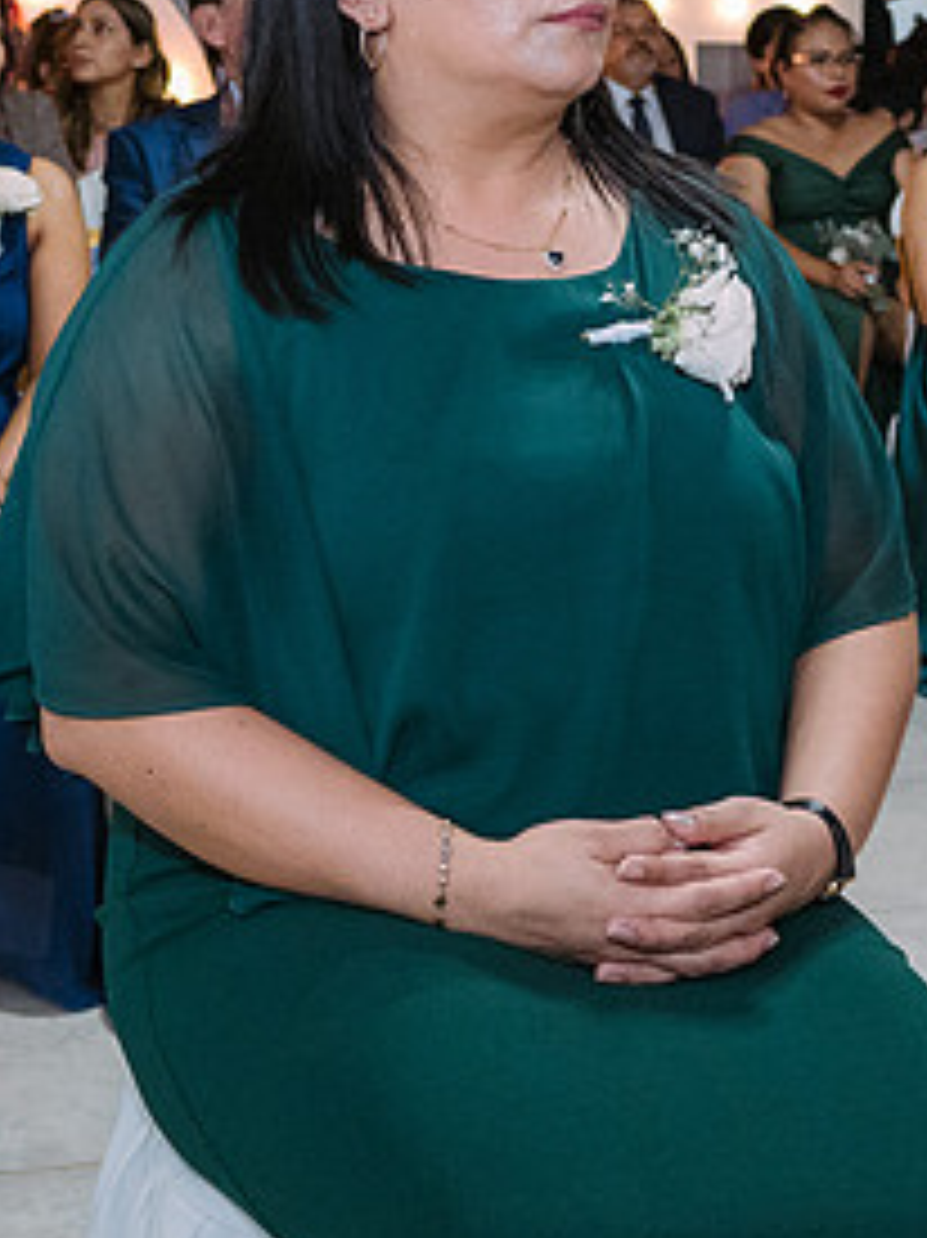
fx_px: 2466
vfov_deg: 27.8
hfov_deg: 21.3
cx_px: 453
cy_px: 325
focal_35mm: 69
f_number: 2.8
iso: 2500
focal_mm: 15
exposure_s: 1/160
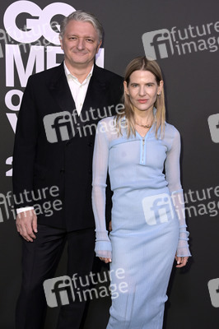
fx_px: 439
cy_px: 164
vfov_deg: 41.1
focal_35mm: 48
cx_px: 110
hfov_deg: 28.0
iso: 1000
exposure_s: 1/250
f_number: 5.6
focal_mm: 48
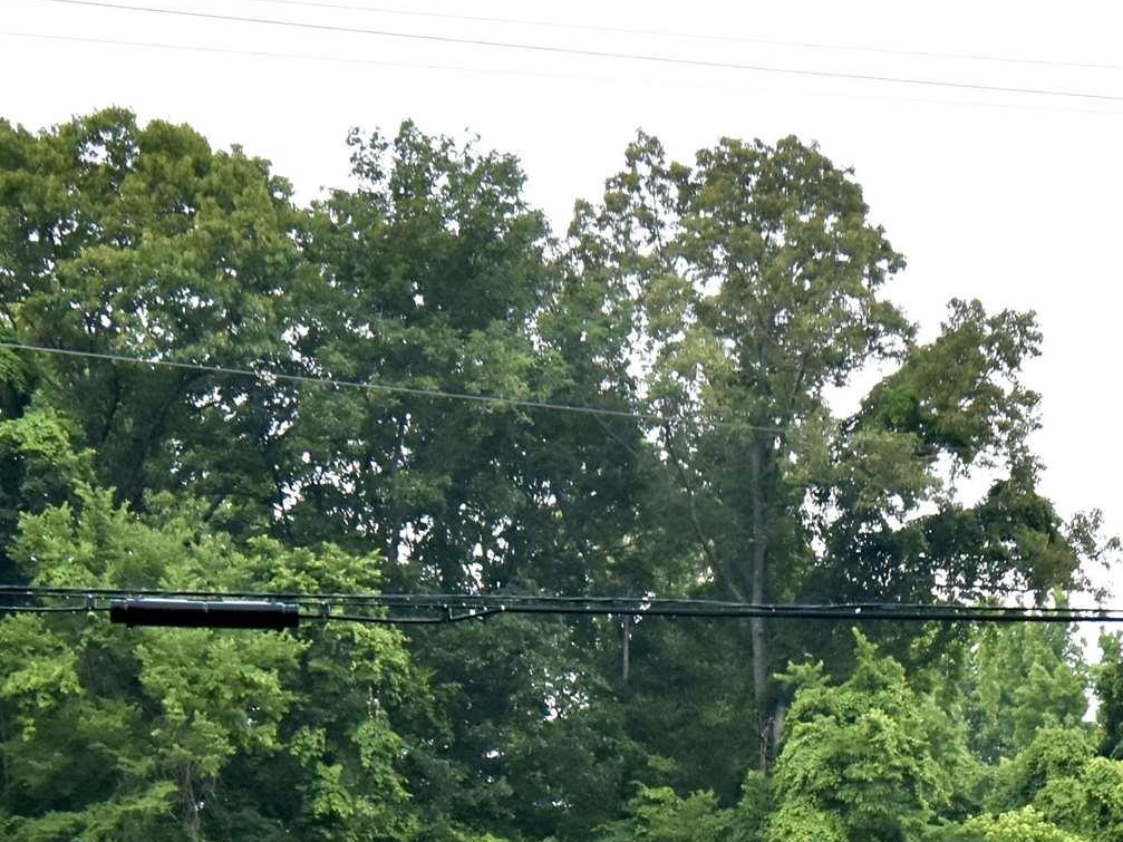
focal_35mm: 88
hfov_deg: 22.2
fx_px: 2855
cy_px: 970
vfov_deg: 16.2
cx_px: 714
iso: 400
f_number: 5.6
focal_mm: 20
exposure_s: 1/5
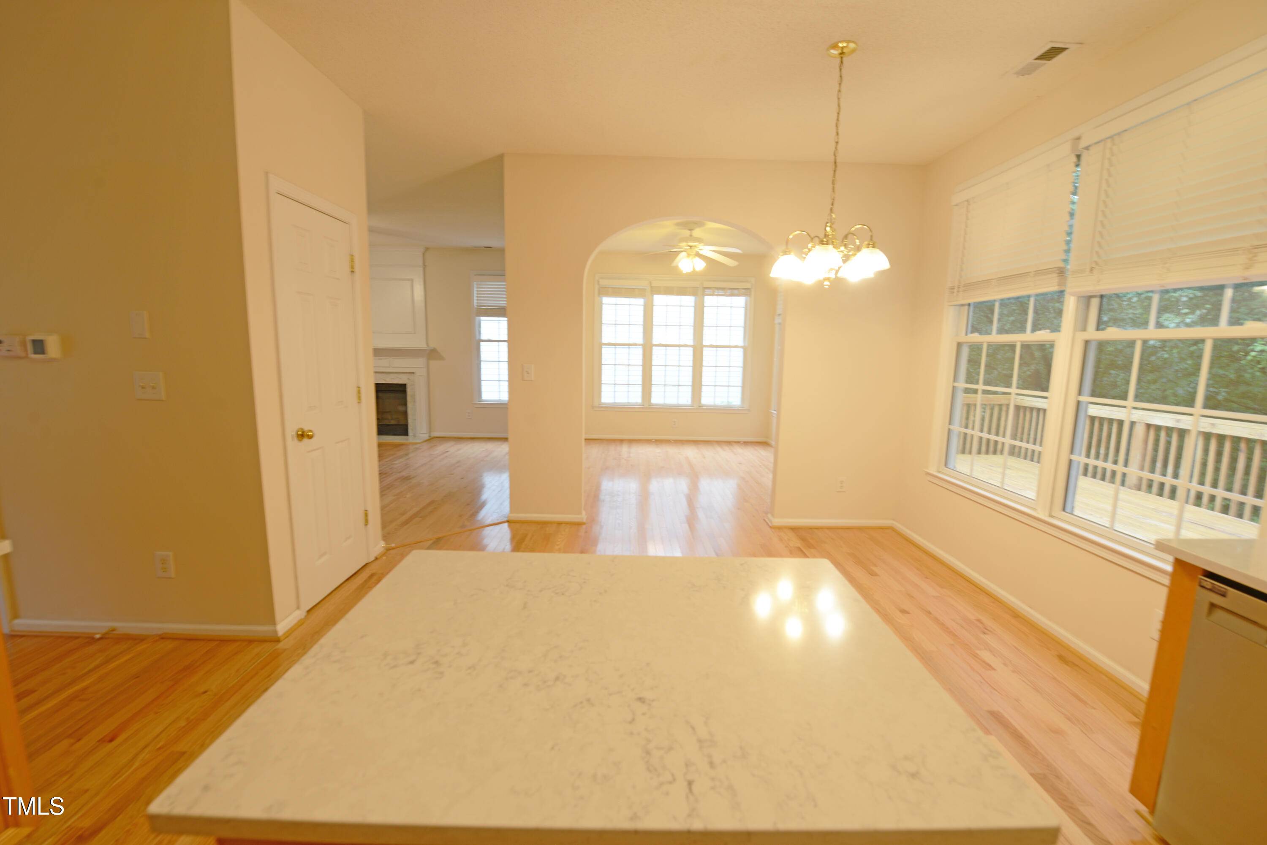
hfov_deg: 104.2
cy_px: 422
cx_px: 634
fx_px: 493
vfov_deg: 81.2
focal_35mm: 14
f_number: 6.3
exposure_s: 1/6
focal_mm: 14
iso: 100
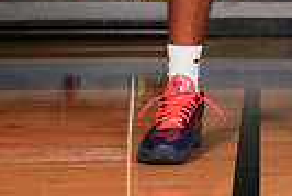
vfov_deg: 9.1
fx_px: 1096
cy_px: -277
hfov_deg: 14.9
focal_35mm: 135
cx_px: 292
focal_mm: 40
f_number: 8
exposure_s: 1/200
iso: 400
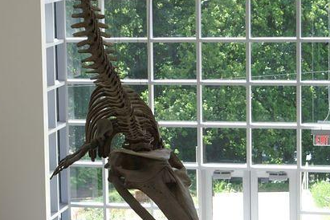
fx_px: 1283
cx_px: 117
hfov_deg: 14.6
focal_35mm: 140
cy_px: 111
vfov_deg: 9.8
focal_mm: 60
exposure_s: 1/160
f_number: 5.6
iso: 400
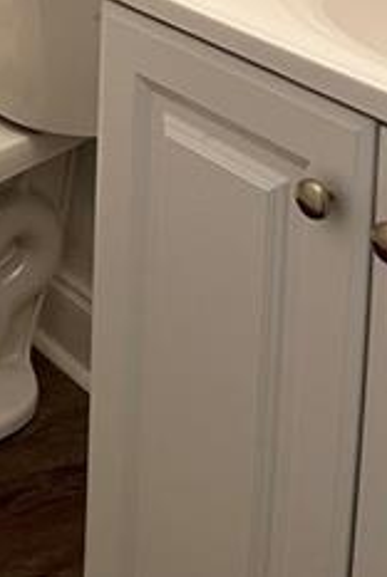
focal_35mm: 89
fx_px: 1431
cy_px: -260
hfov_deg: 13.9
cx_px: -285
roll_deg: +1.3
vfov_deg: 20.1
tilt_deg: -9.2
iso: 100
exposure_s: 1/60
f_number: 1.6
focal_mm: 5.1
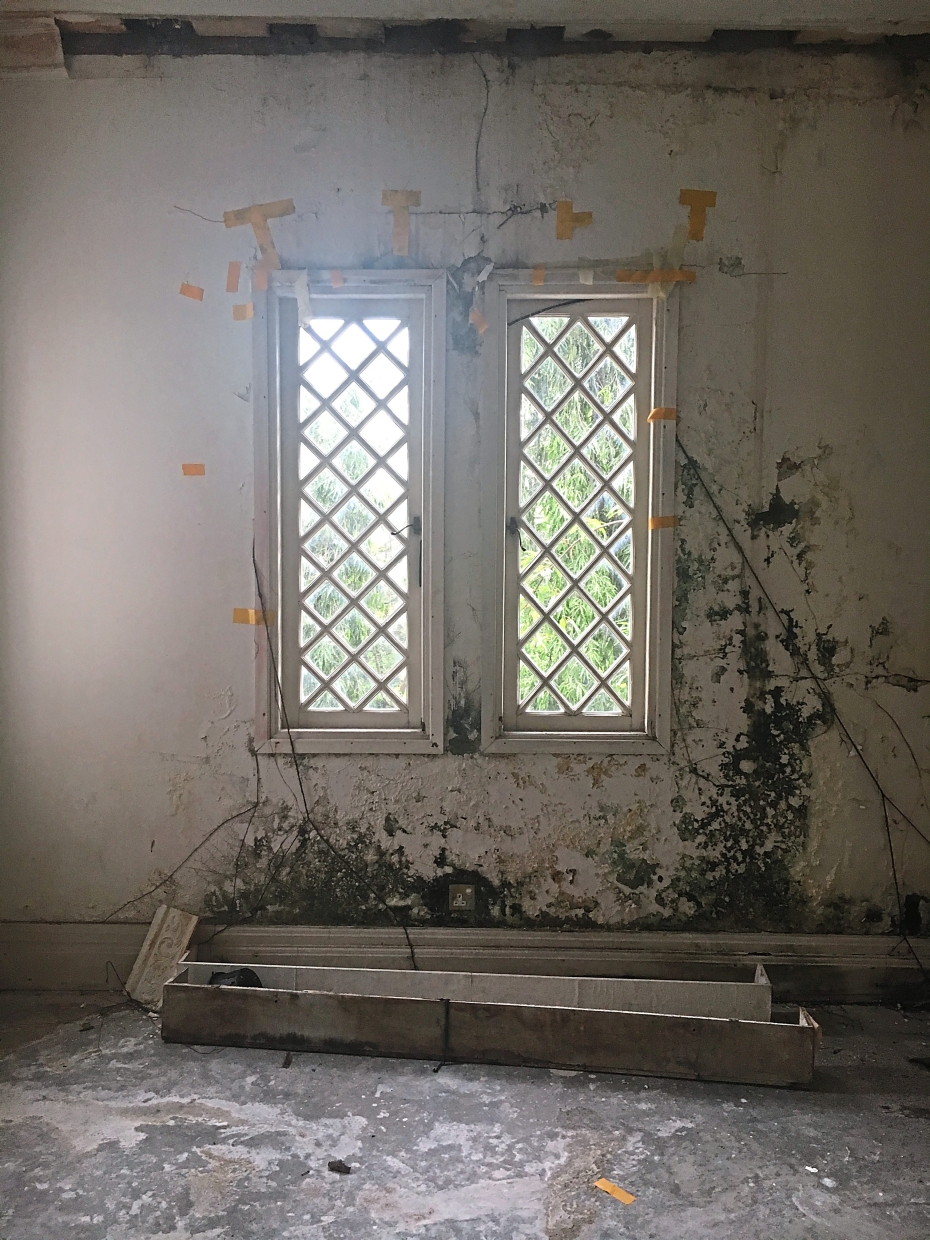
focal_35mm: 29
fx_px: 1039
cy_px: 620
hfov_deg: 48.2
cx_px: 465
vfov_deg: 61.7
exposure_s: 1/33
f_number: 2.2
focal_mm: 4.2
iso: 125
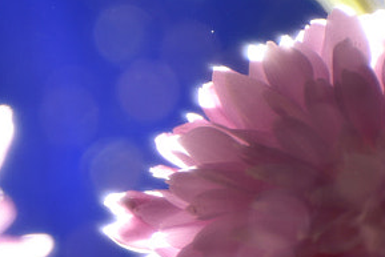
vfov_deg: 1.7
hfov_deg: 2.6
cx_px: -40
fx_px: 8581
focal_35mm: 802
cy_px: 188
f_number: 4.8
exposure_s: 1/160
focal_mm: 145
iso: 100
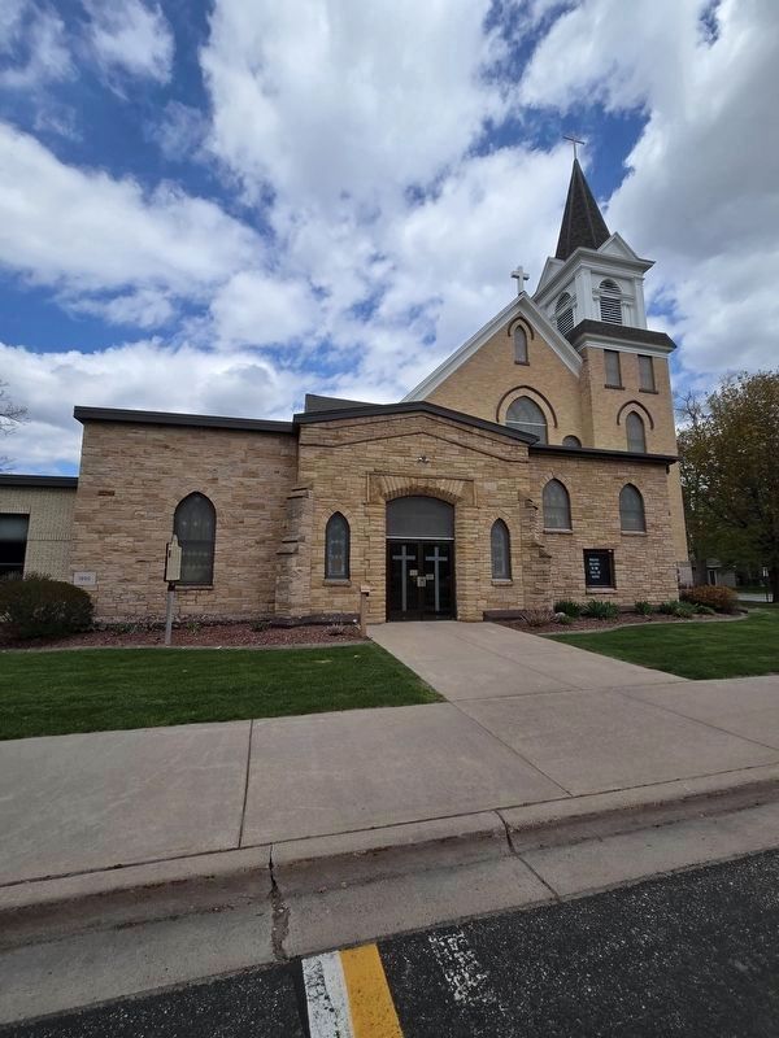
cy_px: 519
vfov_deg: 106.2
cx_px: 390
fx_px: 390
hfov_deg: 89.9
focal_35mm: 13
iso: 50
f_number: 2.2
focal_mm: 2.2
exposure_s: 1/3018
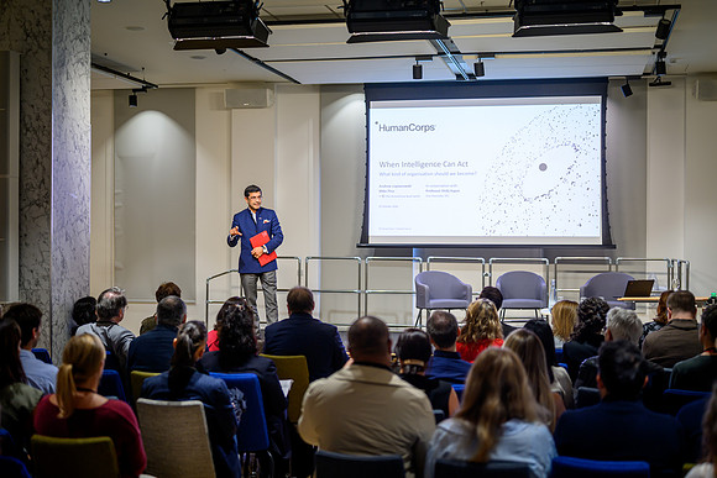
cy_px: 239
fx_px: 999
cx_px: 358
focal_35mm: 50
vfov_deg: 26.9
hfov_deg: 39.5
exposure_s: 1/200
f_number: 1.8
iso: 200
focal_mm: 50
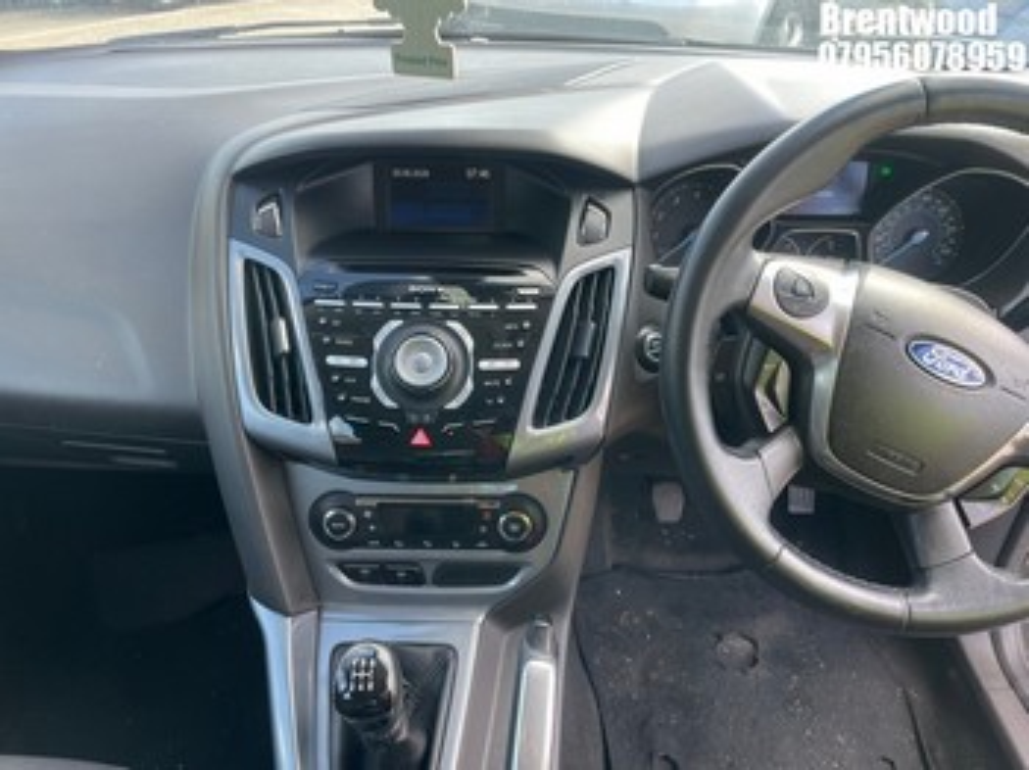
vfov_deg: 53.0
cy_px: 385
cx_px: 514
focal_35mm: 26
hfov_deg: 67.3
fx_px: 772
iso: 50
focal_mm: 4.2
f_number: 1.6
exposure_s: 1/121
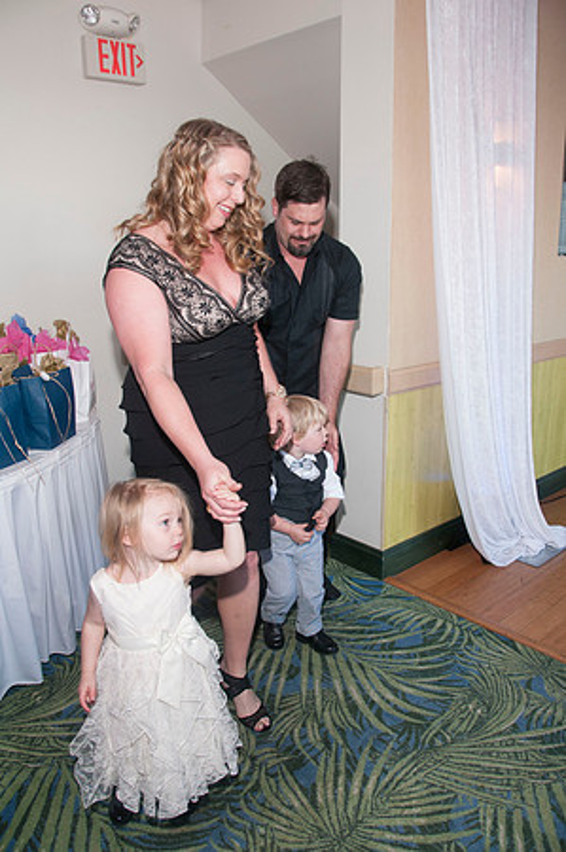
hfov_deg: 47.8
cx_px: 283
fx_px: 638
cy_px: 426
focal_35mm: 27
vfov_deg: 67.4
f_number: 5.6
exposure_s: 1/60
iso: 400
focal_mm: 18
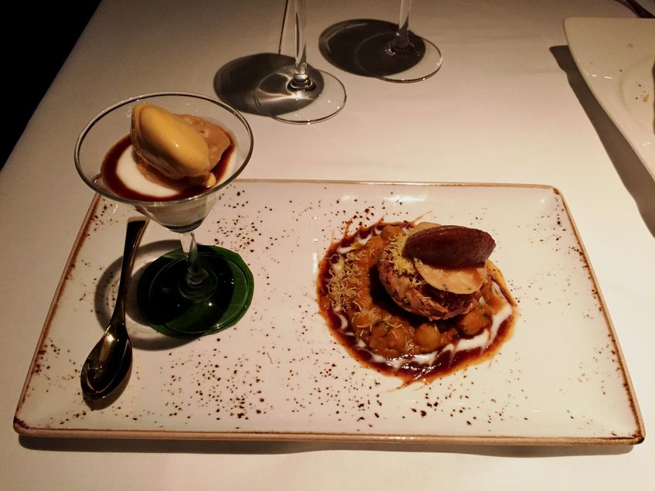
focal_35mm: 29
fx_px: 549
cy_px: 246
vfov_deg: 48.2
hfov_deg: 61.7
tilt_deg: -51.0
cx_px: 328
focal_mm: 4.15
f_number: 2.2
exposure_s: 1/30
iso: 200
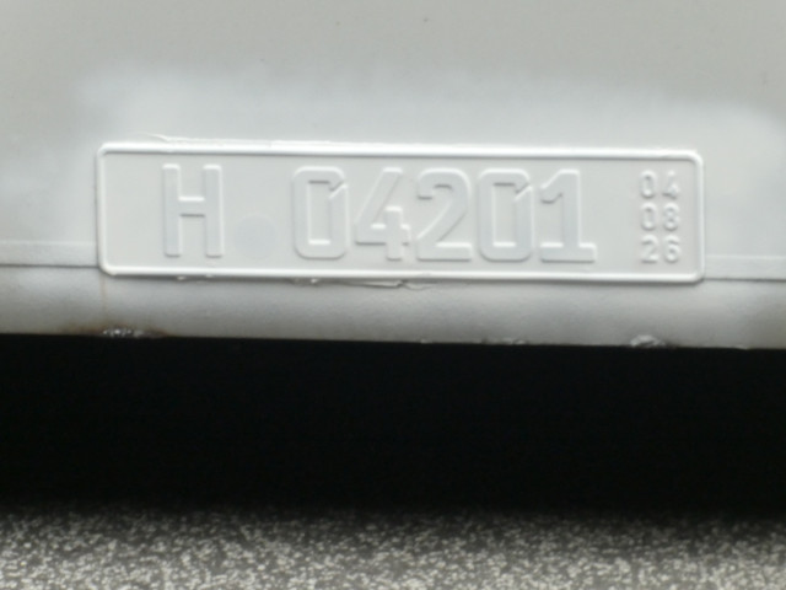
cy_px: 295
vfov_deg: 3.7
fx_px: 9083
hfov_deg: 5.0
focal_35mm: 400
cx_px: 393
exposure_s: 1/100
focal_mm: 71.7
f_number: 6
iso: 500
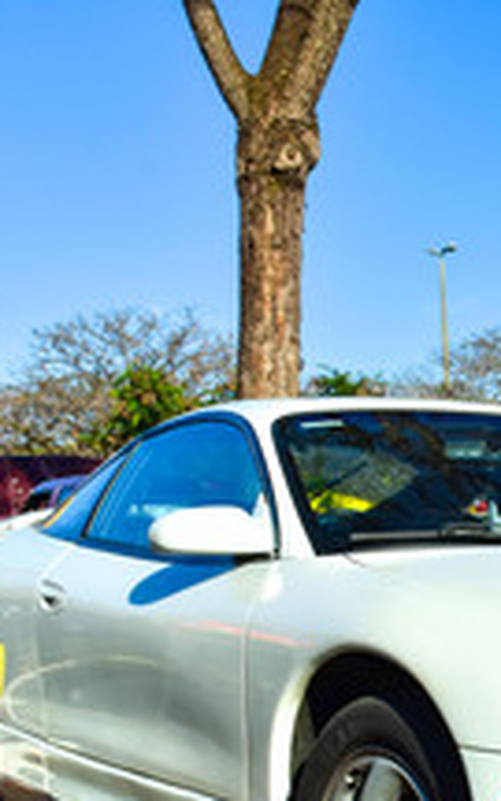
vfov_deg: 26.2
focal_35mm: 78
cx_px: 664
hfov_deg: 15.8
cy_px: 584
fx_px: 1704
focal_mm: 22
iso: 200
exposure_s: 1/200
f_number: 10
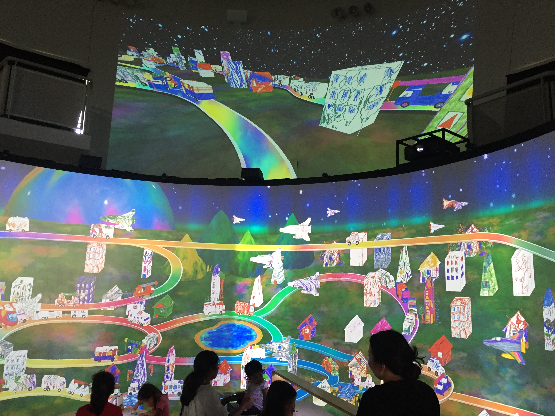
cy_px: 208
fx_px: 465
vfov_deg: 48.2
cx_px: 278
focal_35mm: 29
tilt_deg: +11.1
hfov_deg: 61.7
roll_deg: -3.2
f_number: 2.2
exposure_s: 1/30
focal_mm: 4.15
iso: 125
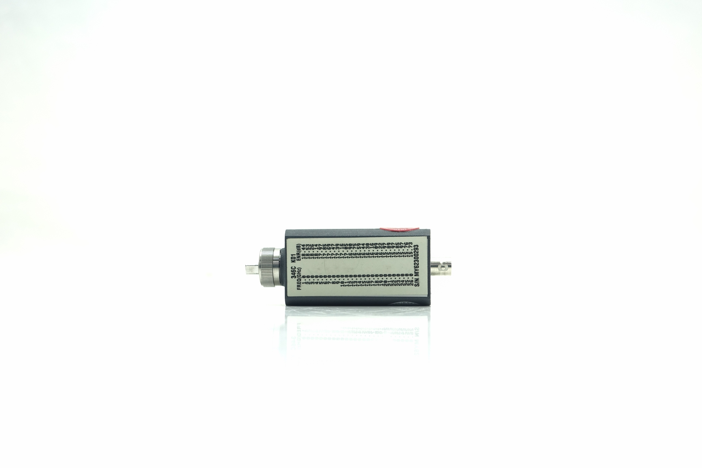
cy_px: 234
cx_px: 351
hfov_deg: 41.9
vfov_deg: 28.6
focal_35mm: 47
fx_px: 916
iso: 100
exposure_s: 1/15
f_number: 3.2
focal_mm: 17.27
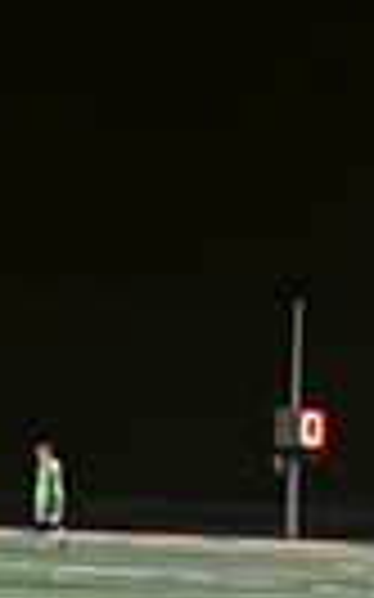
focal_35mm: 312
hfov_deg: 4.0
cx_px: 1293
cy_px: 713
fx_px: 5094
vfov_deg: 6.7
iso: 2500
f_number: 4
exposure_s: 1/200
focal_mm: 70
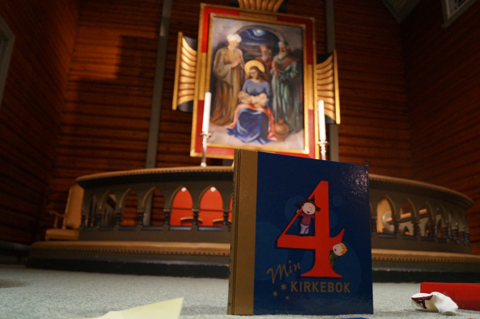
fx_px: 400
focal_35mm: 30
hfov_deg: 62.0
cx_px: 240
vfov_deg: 43.6
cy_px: 160
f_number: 3.5
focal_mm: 20
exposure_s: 1/60
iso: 3200
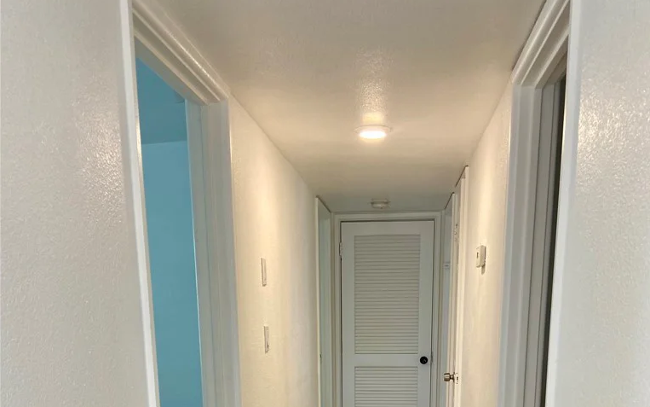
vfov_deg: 31.3
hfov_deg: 52.7
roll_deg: +0.8
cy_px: 427
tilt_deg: -11.2
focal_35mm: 37
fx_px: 655
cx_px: 326
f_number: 1.8
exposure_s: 1/60
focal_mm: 4.25
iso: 64
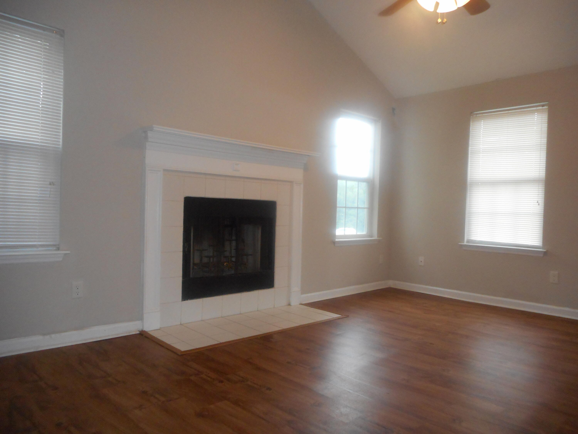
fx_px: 417
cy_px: 217
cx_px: 289
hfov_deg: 69.4
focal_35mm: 25
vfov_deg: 54.9
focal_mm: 4.5
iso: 400
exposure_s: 1/25
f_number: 3.7
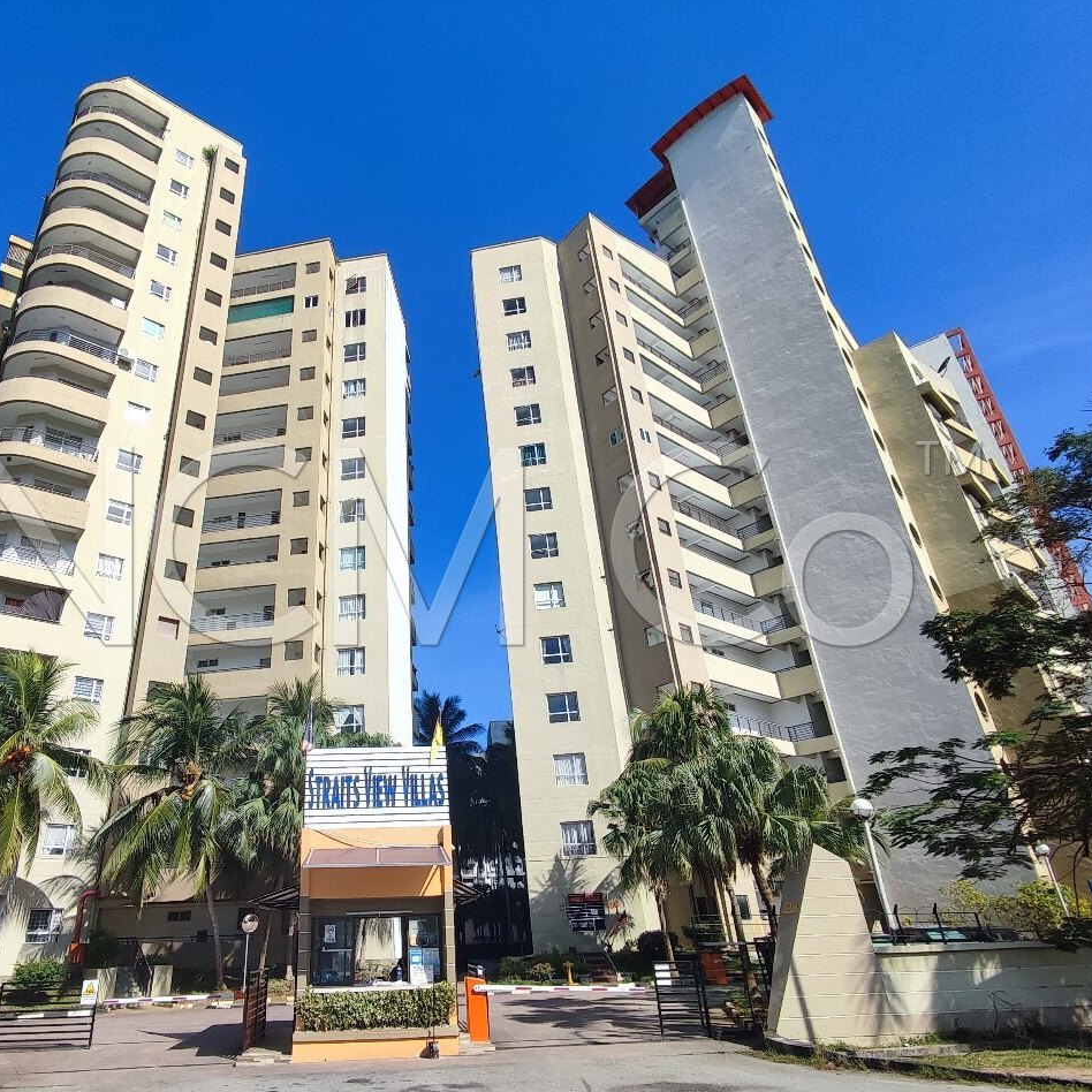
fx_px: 678
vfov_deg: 77.7
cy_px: 546
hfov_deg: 77.3
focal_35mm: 19
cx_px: 473
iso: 50
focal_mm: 1.65
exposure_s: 1/1301
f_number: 2.2
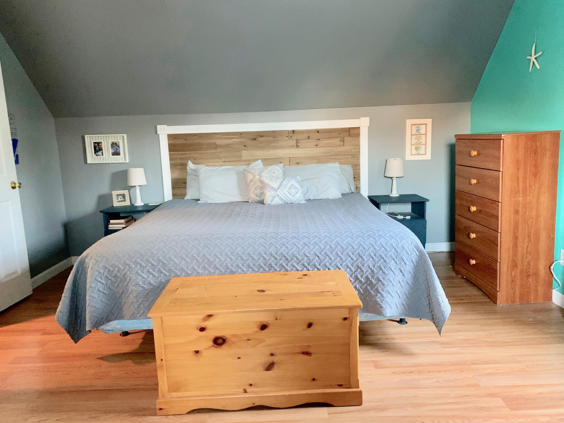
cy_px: 212
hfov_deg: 67.3
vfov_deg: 53.1
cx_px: 282
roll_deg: +1.1
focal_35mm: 26
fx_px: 424
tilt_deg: -9.0
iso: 640
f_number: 1.8
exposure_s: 1/30
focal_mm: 4.25
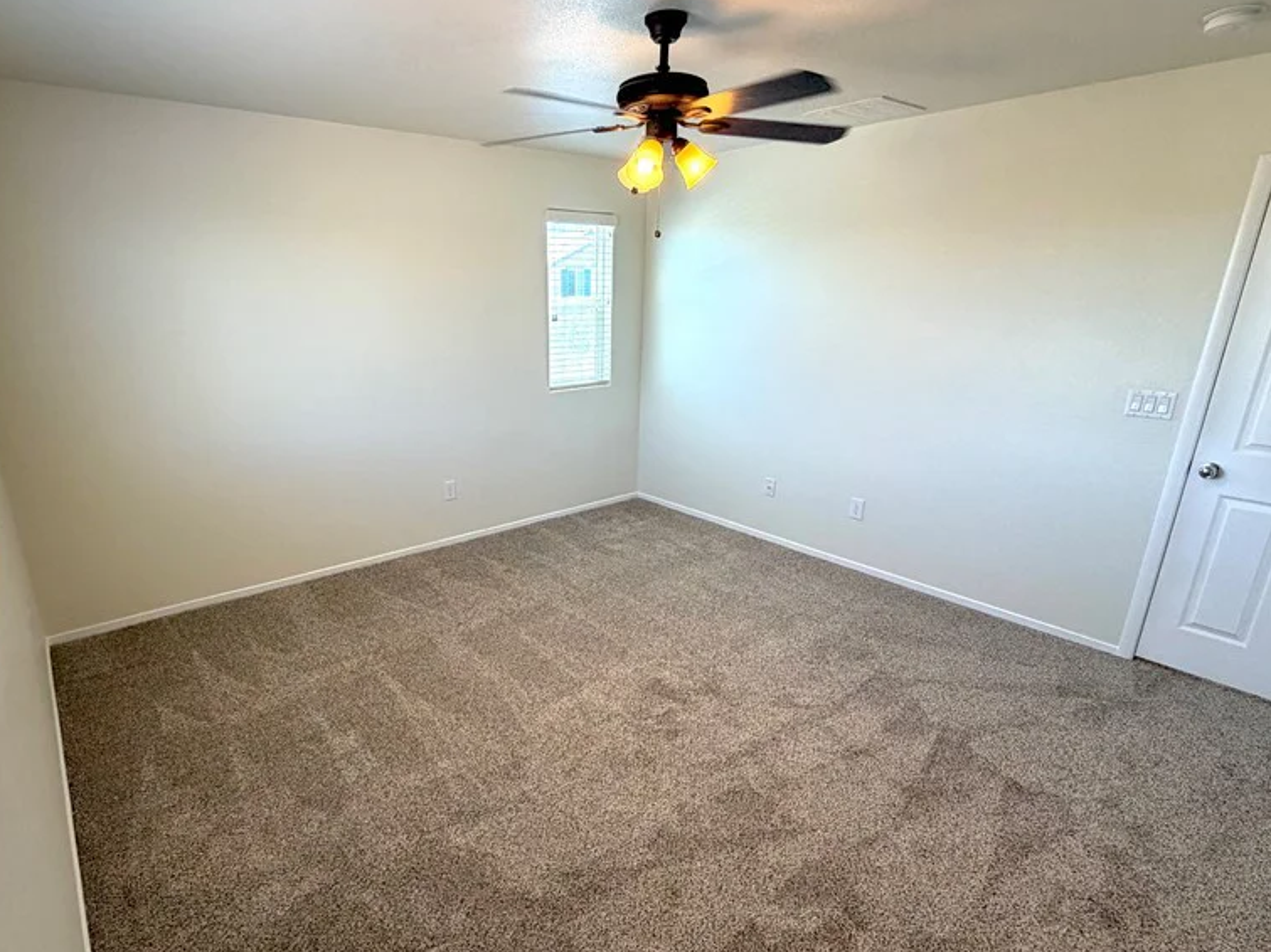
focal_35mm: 19
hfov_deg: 84.4
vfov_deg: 68.6
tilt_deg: -18.9
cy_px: 515
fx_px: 698
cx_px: 571
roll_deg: +0.7
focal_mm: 2.22
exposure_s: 1/120
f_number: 2.2
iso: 160
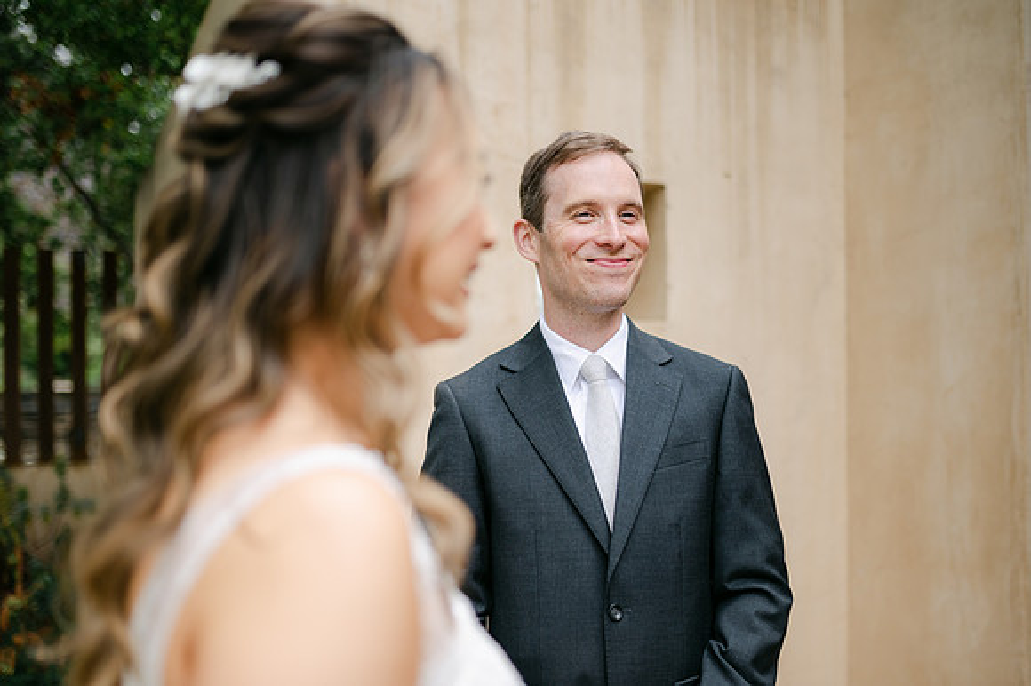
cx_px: 525
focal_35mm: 36
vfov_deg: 36.7
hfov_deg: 52.9
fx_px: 1035
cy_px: 343
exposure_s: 1/3200
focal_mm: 35
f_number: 1.4
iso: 100
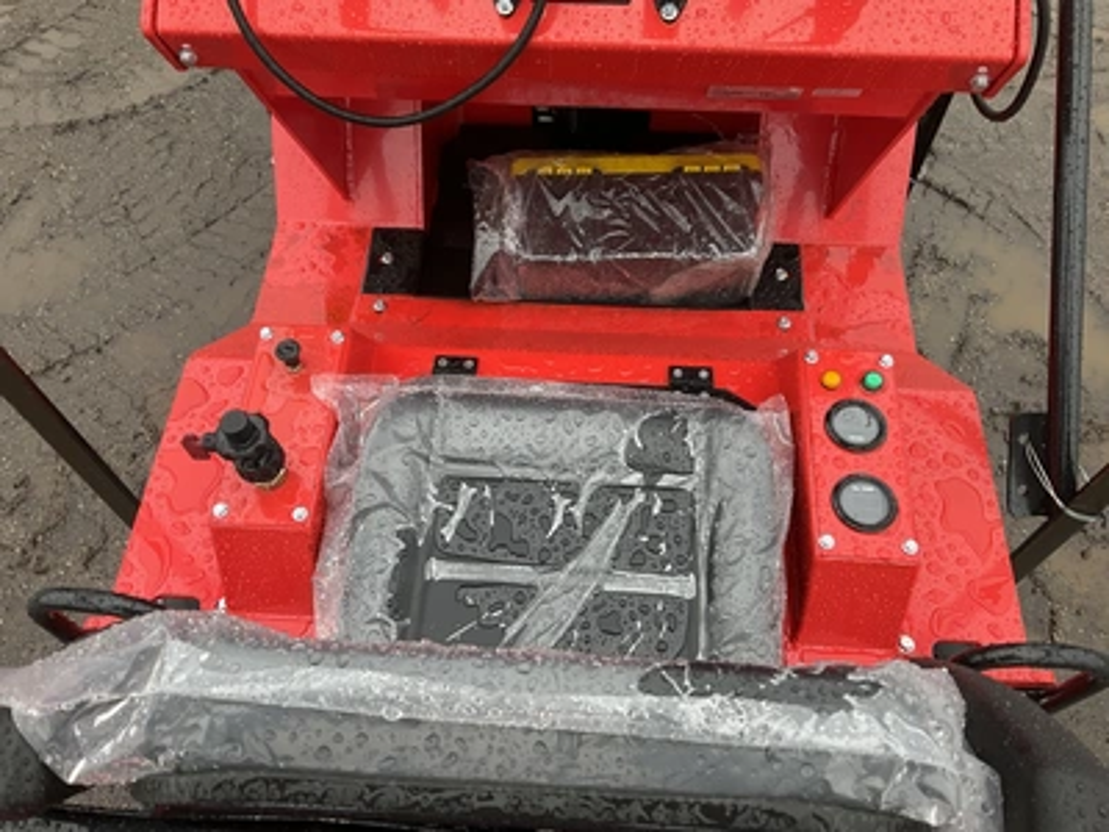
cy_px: 416
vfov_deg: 48.2
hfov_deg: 61.7
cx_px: 554
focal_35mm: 29
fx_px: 929
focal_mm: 3
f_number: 1.8
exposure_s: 1/122
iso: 25
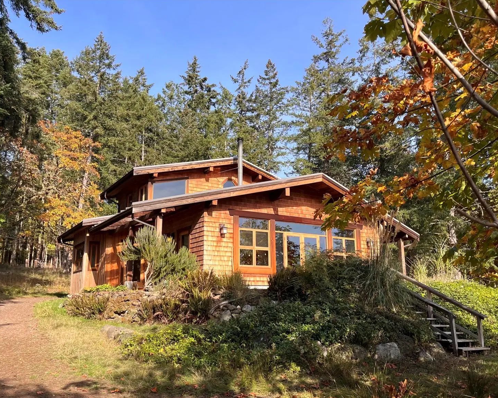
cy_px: 204
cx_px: 244
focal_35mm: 28
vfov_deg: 51.5
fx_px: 413
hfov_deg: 62.2
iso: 50
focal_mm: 5.1
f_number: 1.6
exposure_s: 1/1372
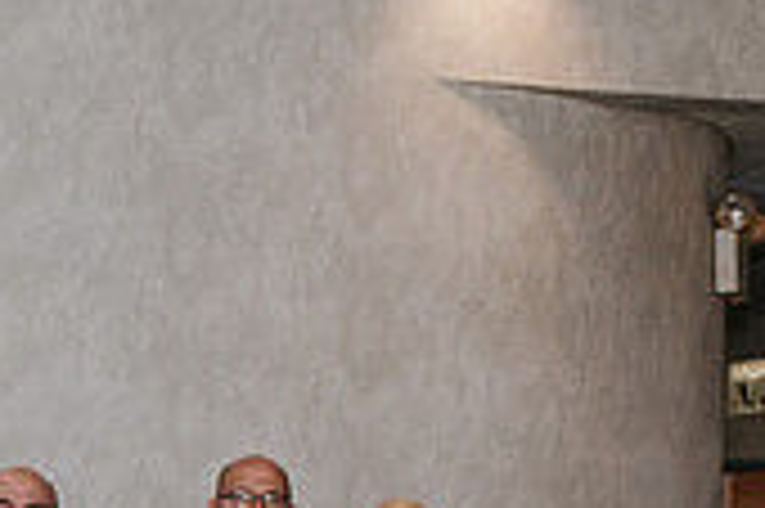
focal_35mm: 127
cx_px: 5
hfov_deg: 15.8
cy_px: 799
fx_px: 2696
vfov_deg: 10.4
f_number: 3.2
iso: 800
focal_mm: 35
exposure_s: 1/200
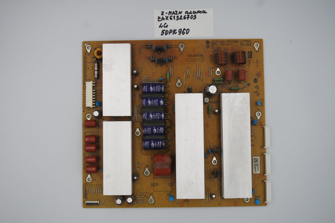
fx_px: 400
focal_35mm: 43
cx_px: 168
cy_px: 112
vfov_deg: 31.2
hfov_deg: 45.4
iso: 160
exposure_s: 1/125
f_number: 5.6
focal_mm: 16
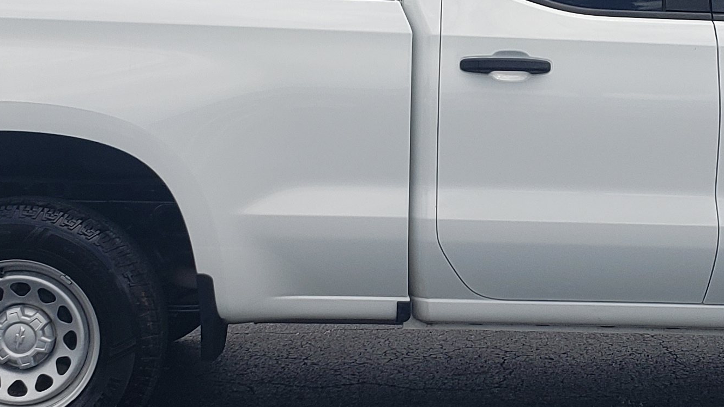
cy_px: 99
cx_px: 552
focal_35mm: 86
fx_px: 1651
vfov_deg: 14.0
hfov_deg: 24.4
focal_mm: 4.3
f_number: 2.4
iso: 50
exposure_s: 1/1301
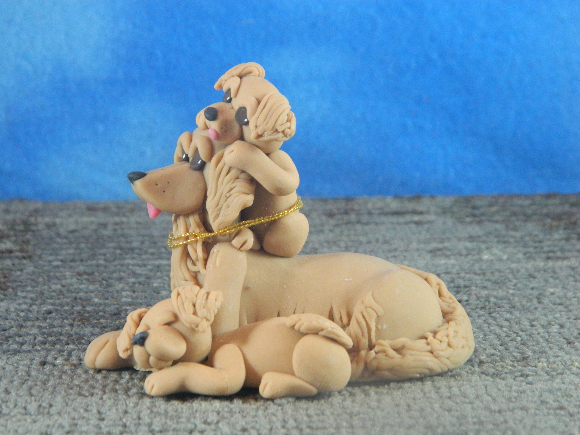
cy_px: 218
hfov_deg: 23.3
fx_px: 1407
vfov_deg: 17.6
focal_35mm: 84
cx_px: 290
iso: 400
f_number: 4.2
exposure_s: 1/25
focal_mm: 15.1
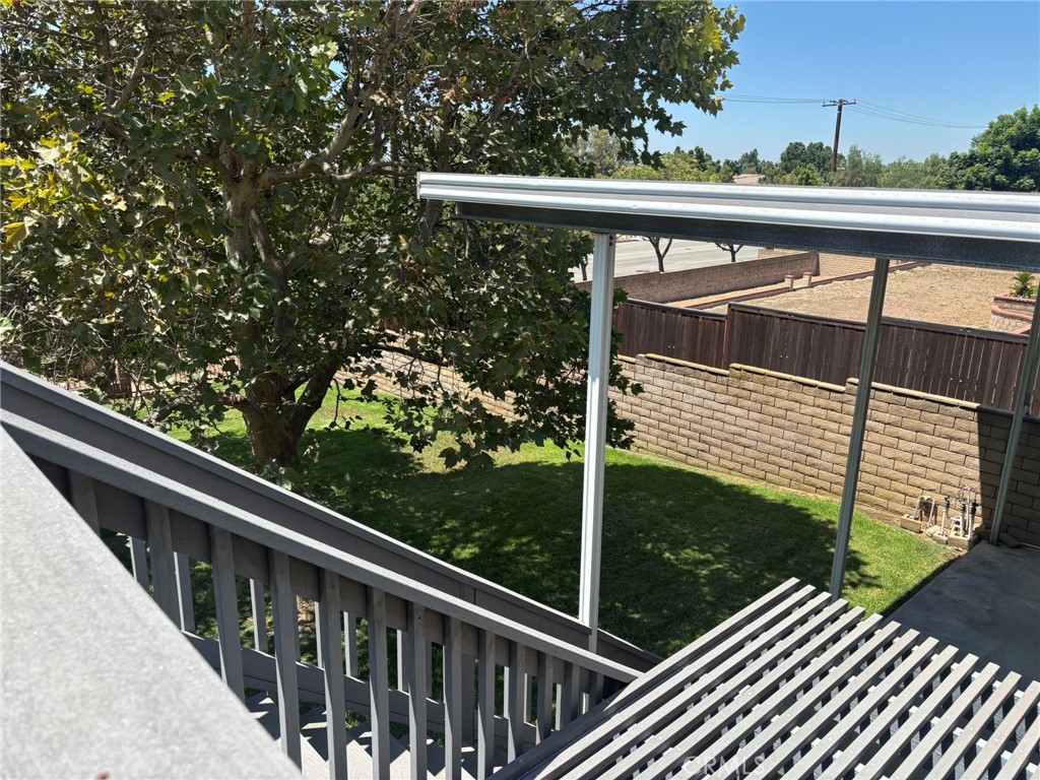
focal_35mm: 26
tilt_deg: -15.9
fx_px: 781
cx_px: 520
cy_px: 390
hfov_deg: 67.3
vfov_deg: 53.1
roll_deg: -0.9
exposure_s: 1/1695
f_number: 1.6
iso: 50
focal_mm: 5.96
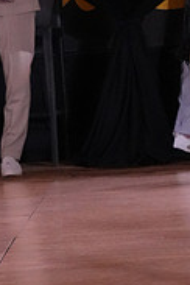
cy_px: -76
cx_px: 267
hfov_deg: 4.7
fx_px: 2288
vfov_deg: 7.1
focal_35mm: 289
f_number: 5.6
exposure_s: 1/400
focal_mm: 61
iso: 8000
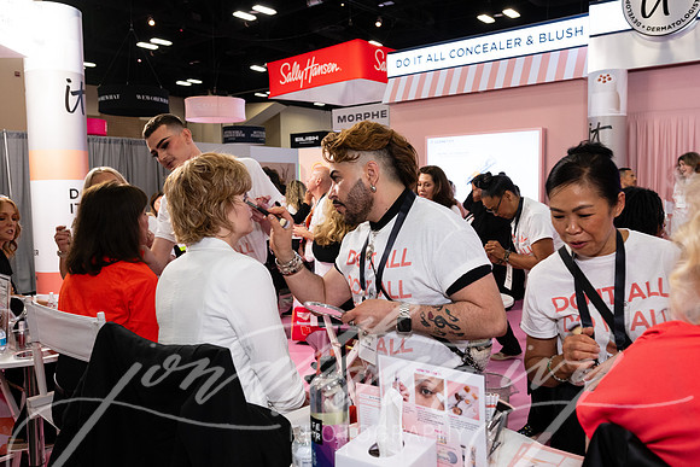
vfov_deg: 46.4
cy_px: 234
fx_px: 545
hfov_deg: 65.5
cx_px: 350
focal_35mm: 28
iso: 2000
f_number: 5.6
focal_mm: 28
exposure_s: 1/100
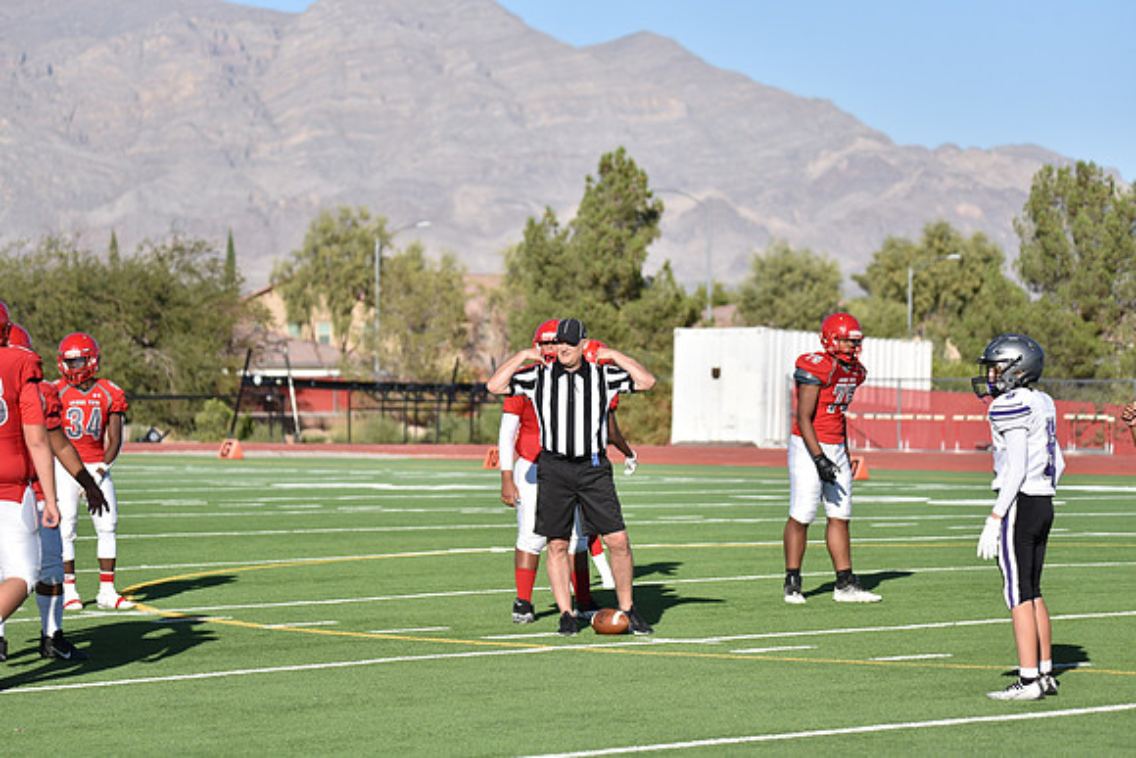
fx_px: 4734
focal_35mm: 150
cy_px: 379
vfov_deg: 9.2
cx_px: 568
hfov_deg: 13.7
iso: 100
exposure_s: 1/800
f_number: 5
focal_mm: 150
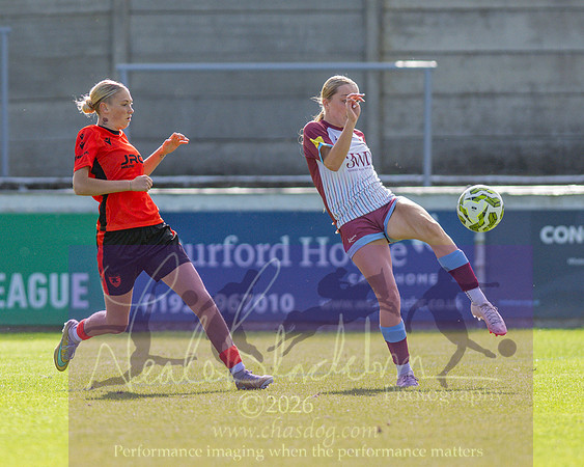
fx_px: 12502
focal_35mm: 724
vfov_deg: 2.1
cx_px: 107
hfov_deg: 2.7
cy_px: 163
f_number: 2.8
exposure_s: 1/3200
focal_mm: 300
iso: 200
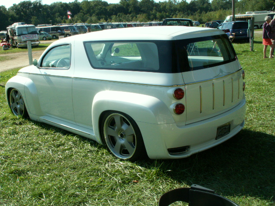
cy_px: 103
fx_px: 326
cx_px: 138
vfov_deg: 35.1
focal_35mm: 41
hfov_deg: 45.8
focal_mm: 6.82
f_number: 8
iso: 50
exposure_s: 1/100
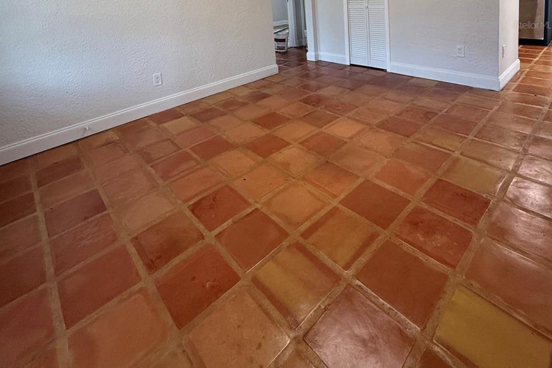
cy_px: 25
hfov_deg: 84.0
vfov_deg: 52.8
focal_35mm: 20
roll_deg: +3.0
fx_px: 307
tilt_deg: -5.9
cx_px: 275
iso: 200
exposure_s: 1/99
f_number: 2.2
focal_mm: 2.22
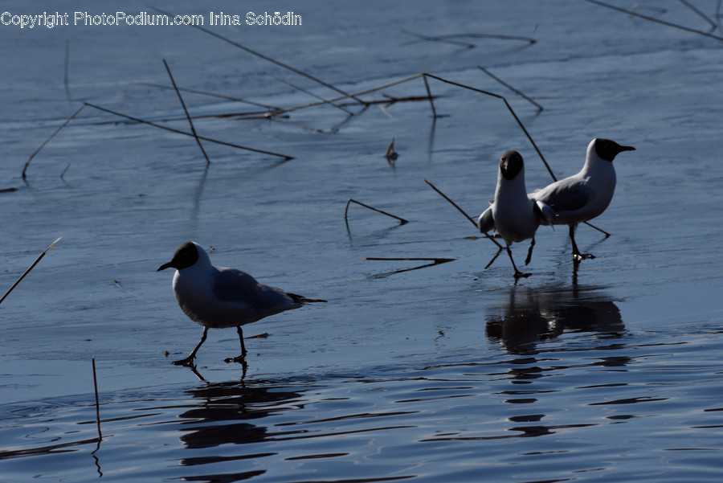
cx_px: 362
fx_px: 12055
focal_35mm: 600
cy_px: 242
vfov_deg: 2.3
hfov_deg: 3.4
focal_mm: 600
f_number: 25
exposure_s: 1/400
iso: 250
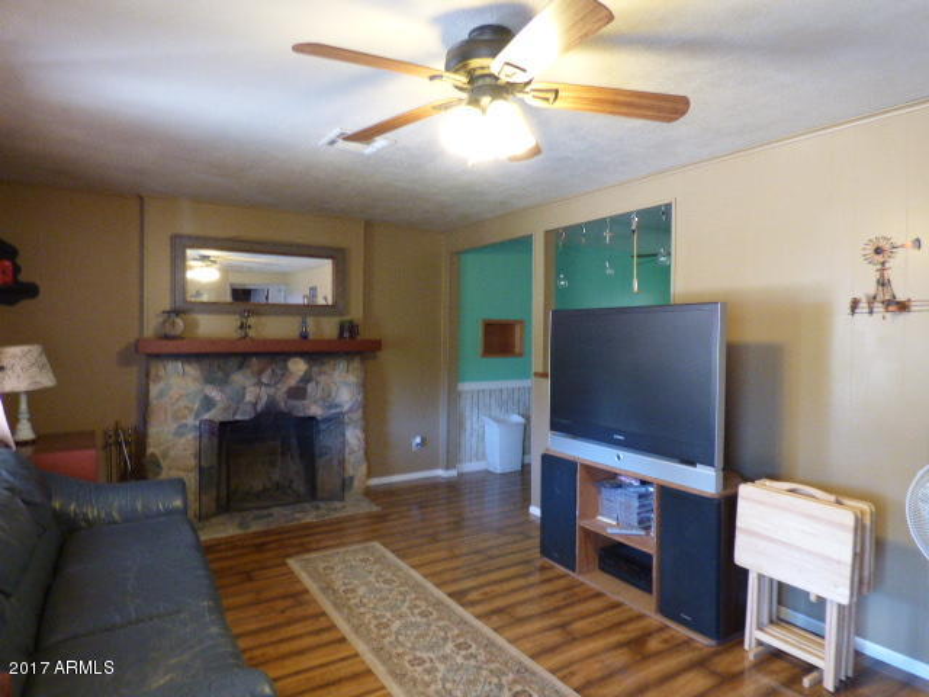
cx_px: 464
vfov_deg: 63.4
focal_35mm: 21
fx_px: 564
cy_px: 348
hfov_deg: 79.0
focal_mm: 3.7
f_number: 2.8
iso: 400
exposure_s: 1/20
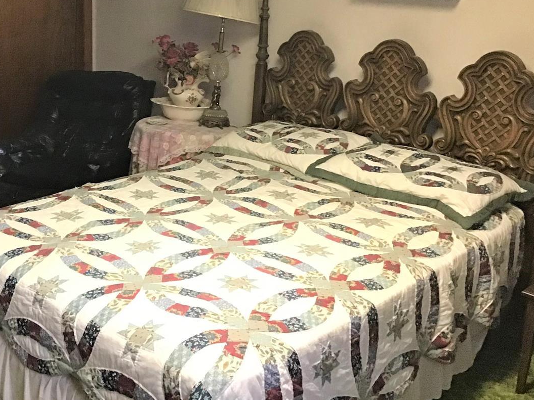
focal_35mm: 47
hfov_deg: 39.7
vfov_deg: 30.5
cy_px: 119
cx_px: 156
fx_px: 725
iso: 200
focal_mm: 3.3
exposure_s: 1/24
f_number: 2.4
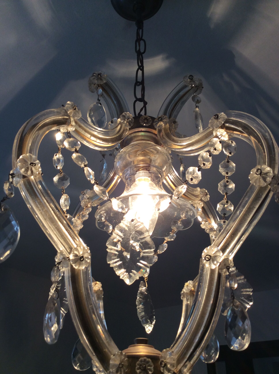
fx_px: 345
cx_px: 140
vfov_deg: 56.9
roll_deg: +1.0
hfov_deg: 44.1
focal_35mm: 32
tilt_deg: +31.1
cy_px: 187
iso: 32
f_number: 2.4
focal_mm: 3.3
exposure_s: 1/25
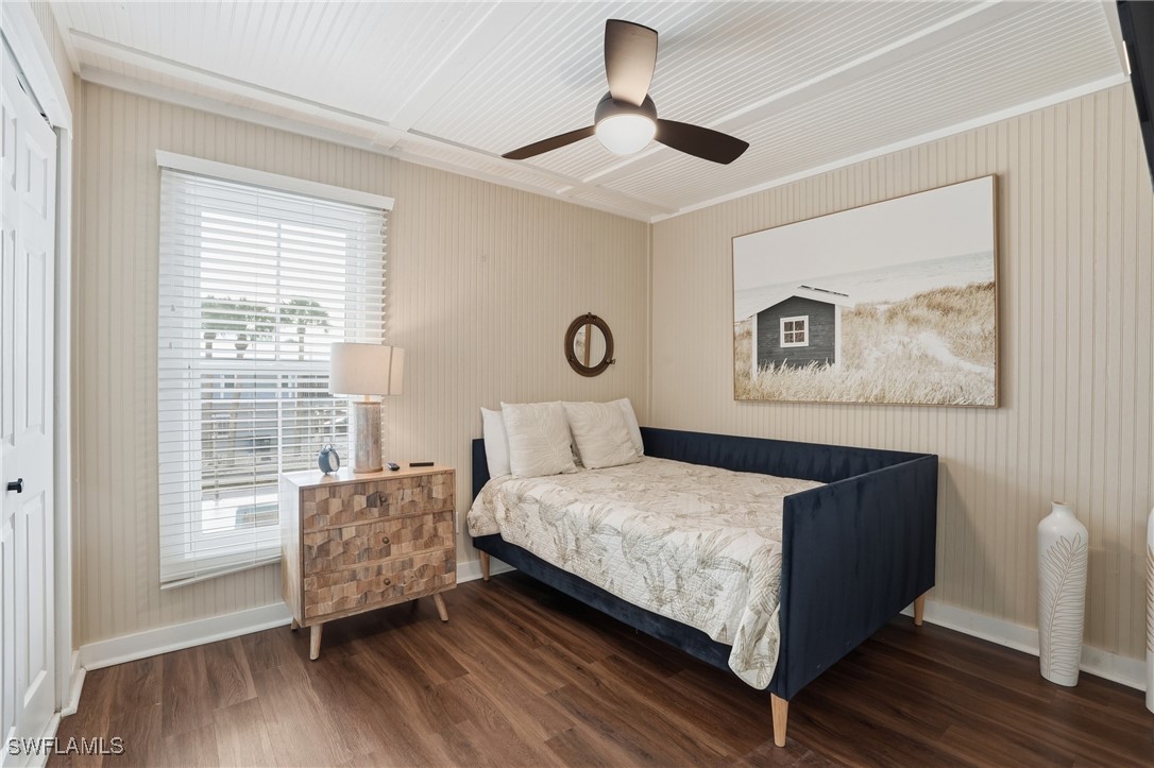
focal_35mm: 16
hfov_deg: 96.8
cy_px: 384
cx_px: 577
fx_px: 513
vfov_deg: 73.7
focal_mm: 16
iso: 200
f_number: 9
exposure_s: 1/30
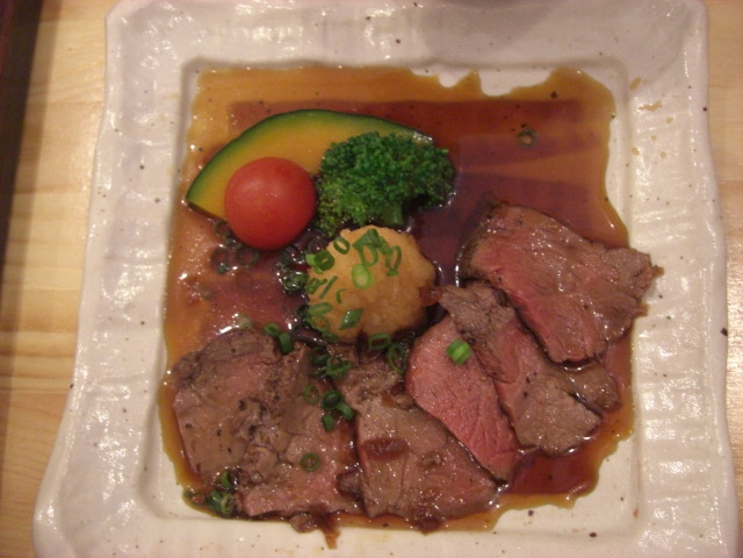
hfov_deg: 49.0
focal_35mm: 38
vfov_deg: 37.7
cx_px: 372
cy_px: 279
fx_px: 816
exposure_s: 1/30
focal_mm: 7.9
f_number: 2.8
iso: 800
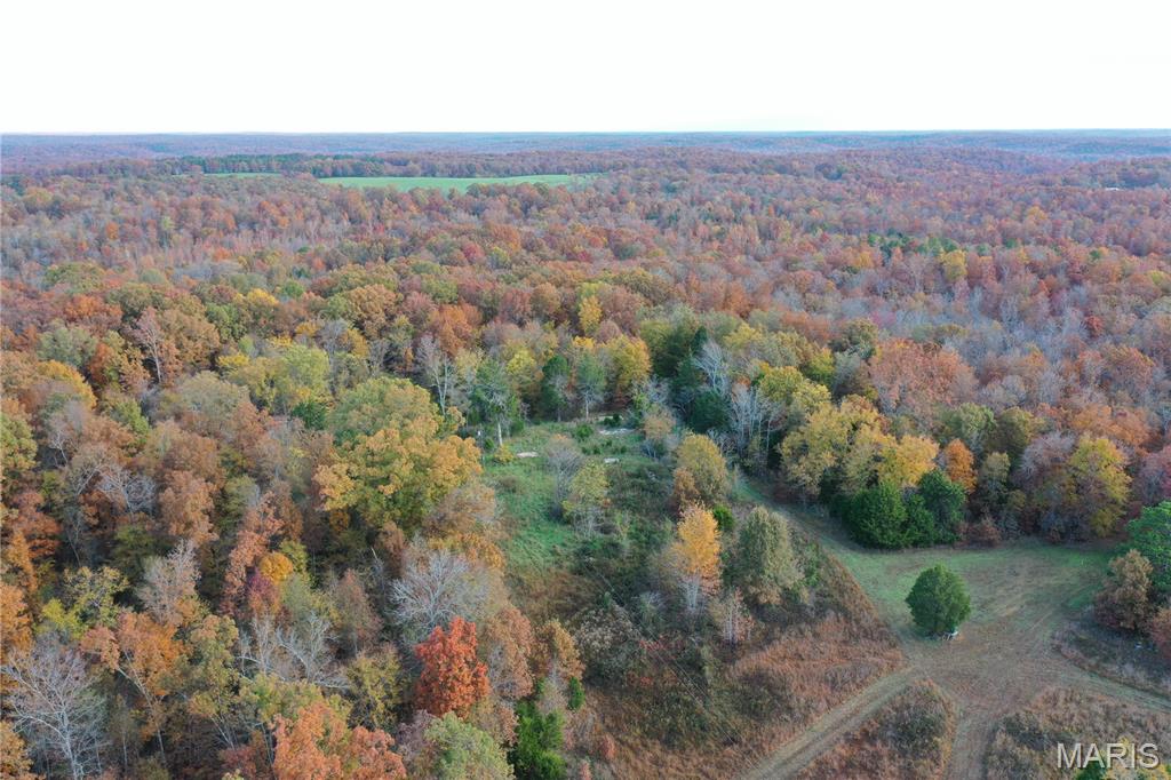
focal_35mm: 28
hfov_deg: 65.5
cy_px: 390
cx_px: 586
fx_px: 910
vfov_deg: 46.4
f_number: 3.5
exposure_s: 1/80
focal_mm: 10.26
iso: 100
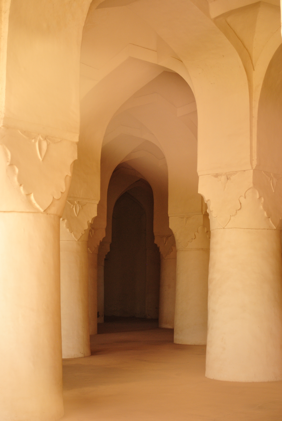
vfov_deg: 35.0
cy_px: 210
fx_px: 668
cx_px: 141
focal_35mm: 57
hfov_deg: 23.8
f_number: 5
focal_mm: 38
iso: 400
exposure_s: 1/125
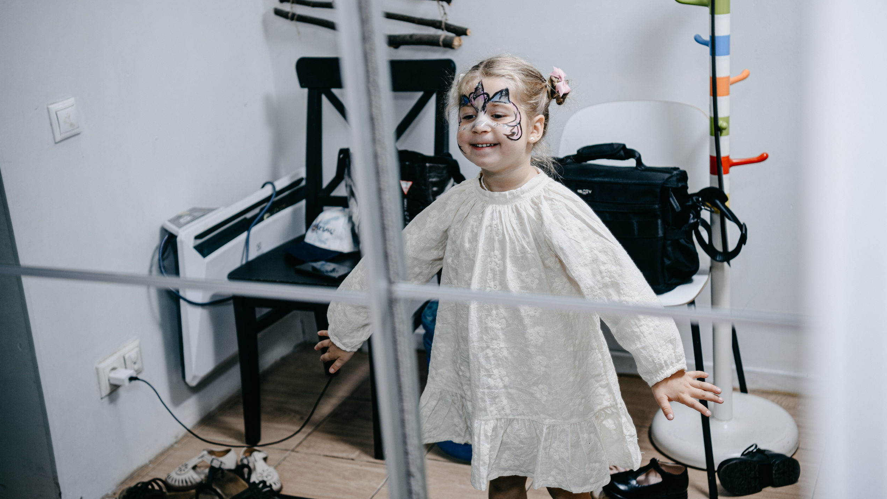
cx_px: 443
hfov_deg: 40.6
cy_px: 218
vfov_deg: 23.5
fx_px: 1200
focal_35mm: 51
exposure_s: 1/160
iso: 125
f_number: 3.2
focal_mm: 48
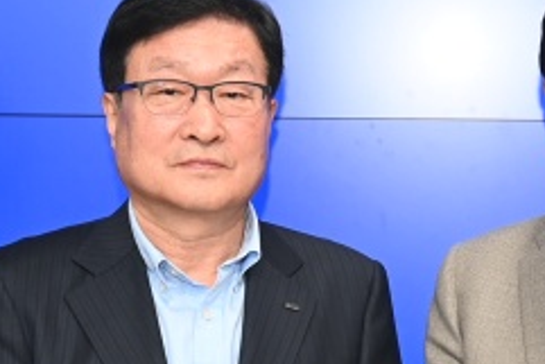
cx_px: 425
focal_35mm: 166
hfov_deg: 12.3
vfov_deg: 8.3
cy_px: 311
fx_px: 2514
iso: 800
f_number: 4.5
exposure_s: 1/125
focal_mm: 40
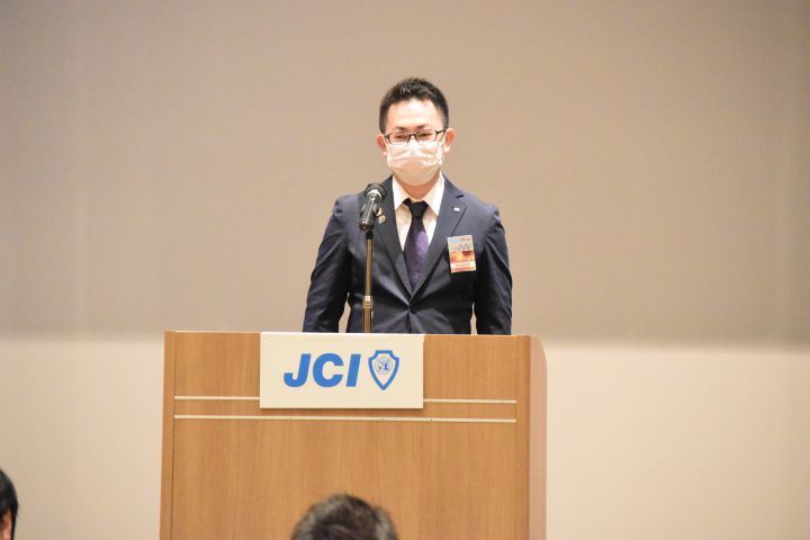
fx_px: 5568
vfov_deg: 5.6
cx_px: 405
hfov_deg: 8.3
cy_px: 270
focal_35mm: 248
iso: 12800
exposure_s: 1/400
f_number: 5
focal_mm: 165
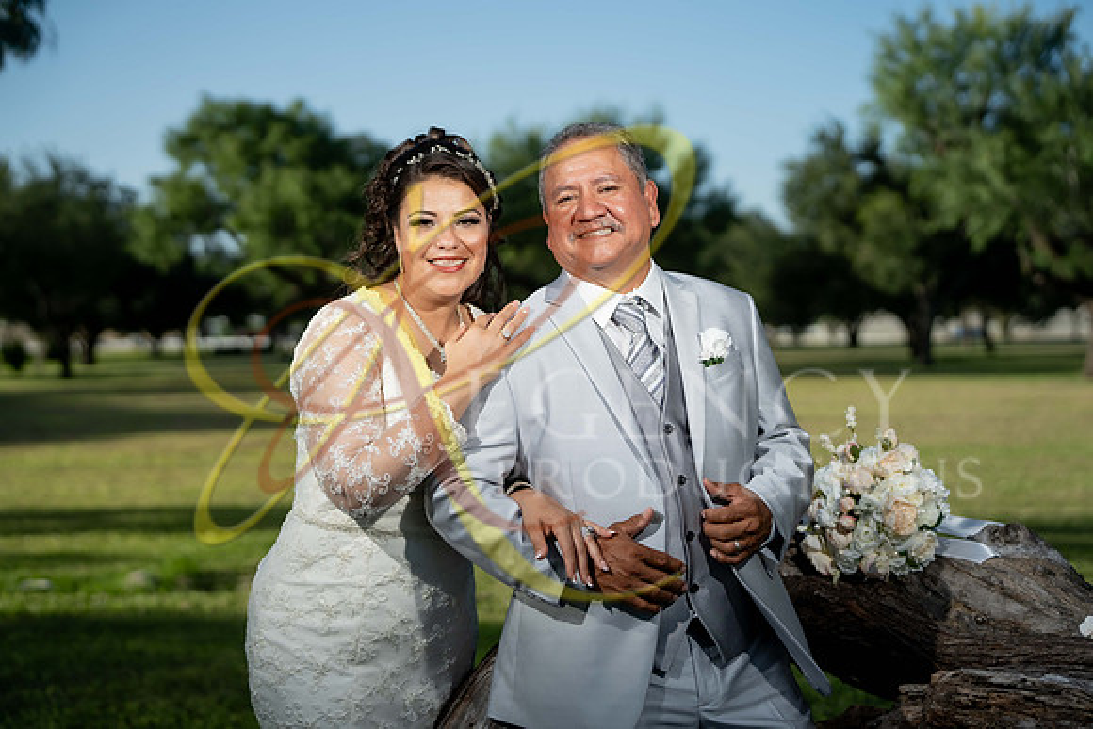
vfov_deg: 24.6
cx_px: 546
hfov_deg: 36.2
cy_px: 364
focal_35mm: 55
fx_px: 1670
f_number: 2.2
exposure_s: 1/4000
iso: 200
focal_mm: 55
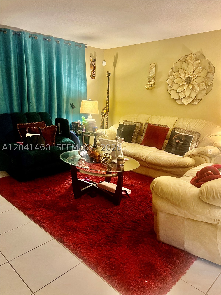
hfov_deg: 53.1
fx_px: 221
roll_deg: -1.2
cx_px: 110
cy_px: 148
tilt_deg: -11.4
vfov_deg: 67.3
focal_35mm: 26
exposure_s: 1/40
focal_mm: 5.7
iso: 500
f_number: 1.5
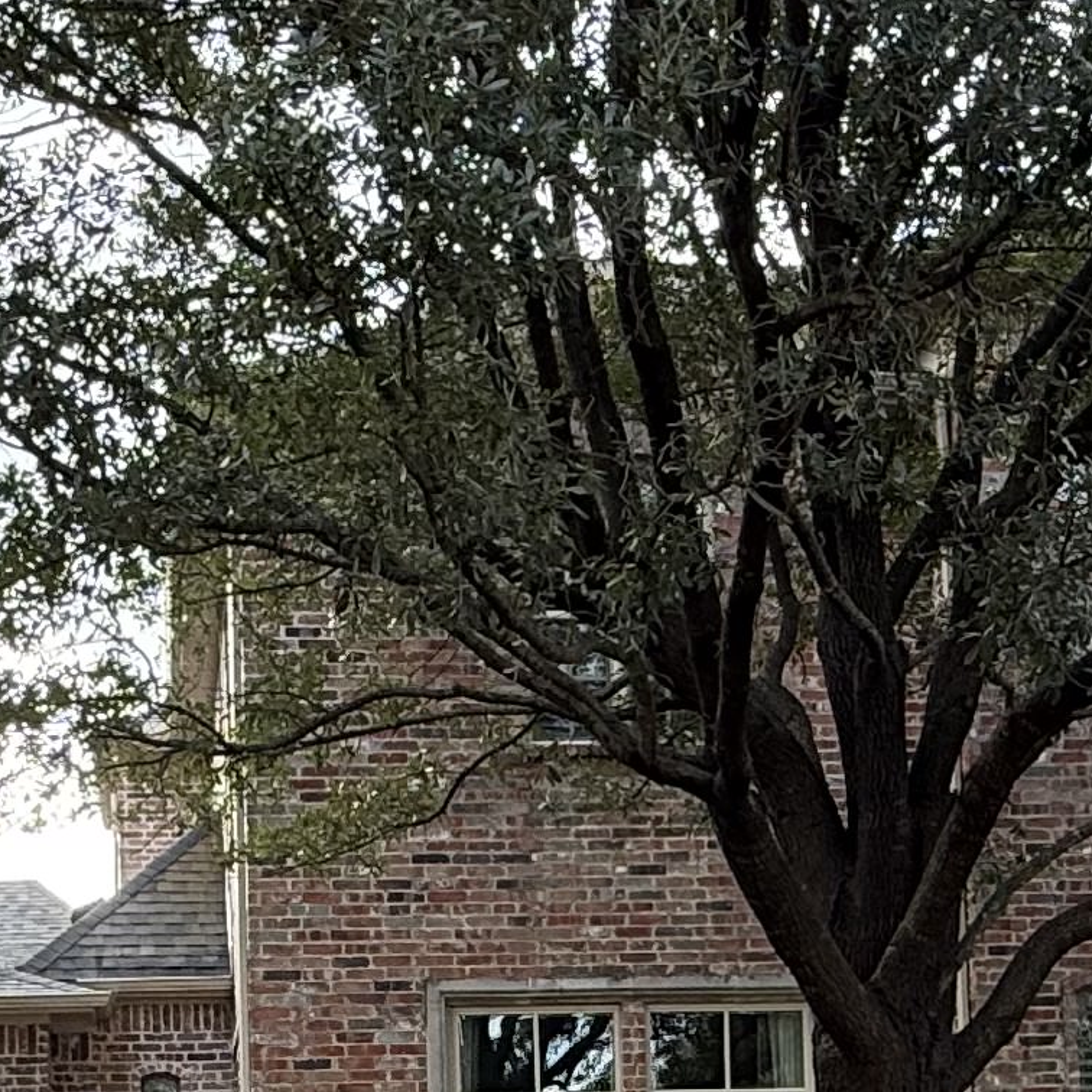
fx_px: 2356
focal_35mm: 66
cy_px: 1208
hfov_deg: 26.0
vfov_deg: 24.3
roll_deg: +1.3
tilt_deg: +2.6
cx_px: 407
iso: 64
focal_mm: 2.22
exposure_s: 1/199
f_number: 2.2
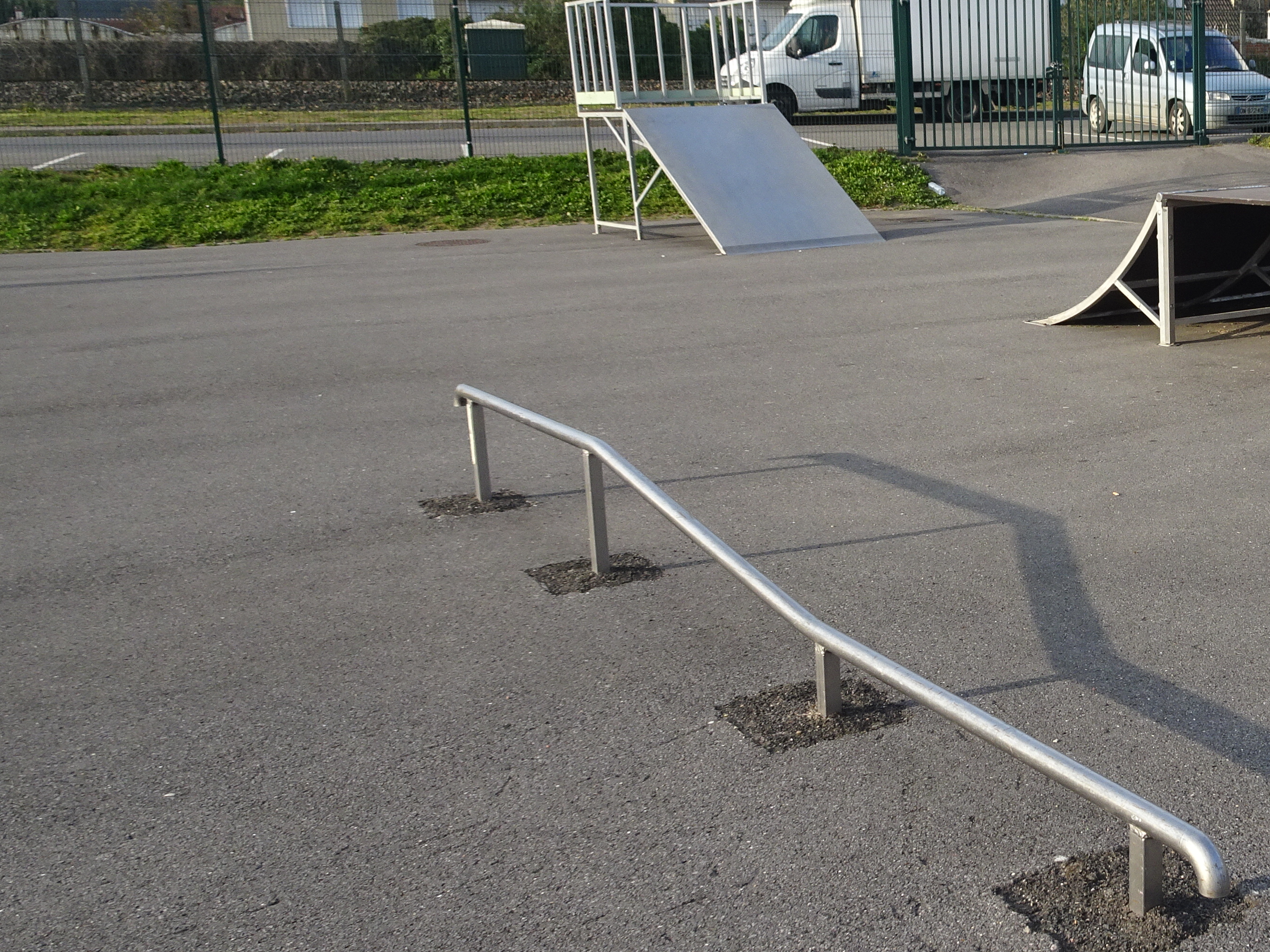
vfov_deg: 32.9
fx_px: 1614
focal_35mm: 44
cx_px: 1122
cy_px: 494
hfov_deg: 40.0
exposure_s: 1/400
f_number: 3.5
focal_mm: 4.1
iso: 80
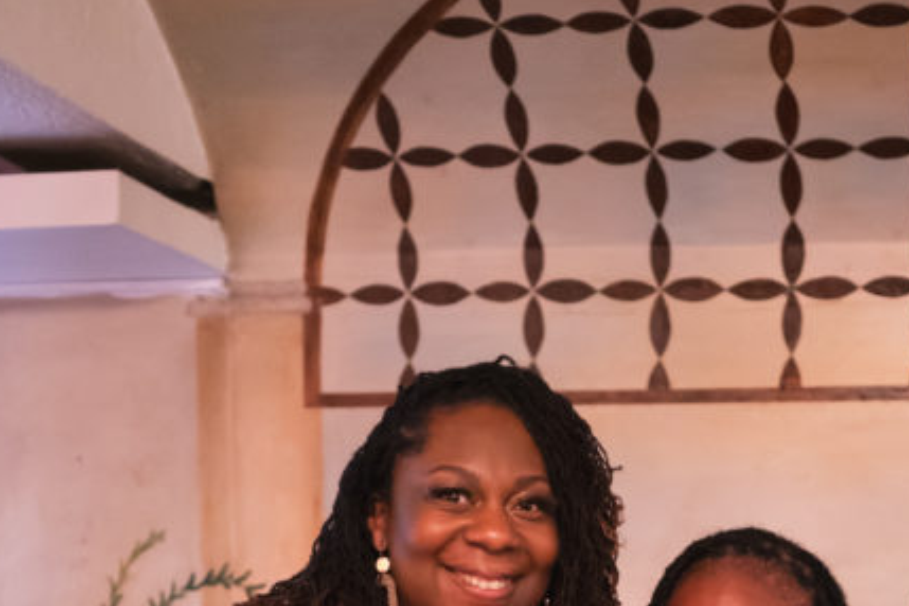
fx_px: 2222
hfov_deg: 22.8
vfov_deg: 14.2
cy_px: 1004
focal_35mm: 88
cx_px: 715
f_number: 1.8
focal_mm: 35
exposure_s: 1/50
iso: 6400
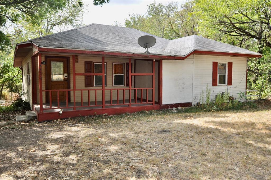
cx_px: 136
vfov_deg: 43.5
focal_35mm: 30
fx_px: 226
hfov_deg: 62.0
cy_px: 90
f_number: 7.1
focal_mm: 20
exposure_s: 1/200
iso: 200
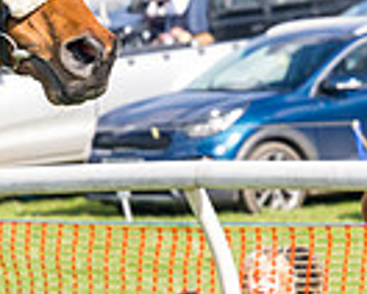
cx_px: -92
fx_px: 5406
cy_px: 241
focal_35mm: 497
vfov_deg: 3.1
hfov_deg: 3.9
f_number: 4
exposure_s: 1/2000
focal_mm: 79
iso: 400
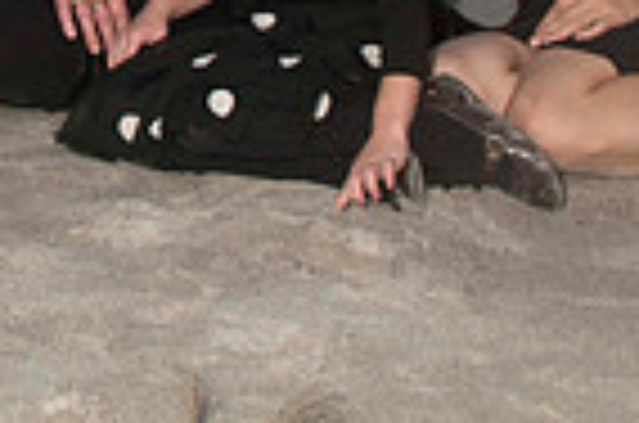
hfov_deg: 10.6
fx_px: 3365
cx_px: -207
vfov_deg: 6.9
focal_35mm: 190
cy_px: -425
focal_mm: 31
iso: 100
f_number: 5.6
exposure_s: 1/80
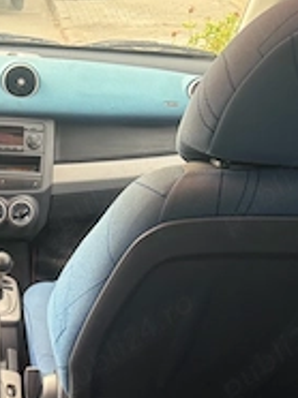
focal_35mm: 56
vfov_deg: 32.4
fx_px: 644
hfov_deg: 24.8
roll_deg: -1.1
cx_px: 0
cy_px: 372
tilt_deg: -34.3
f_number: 1.6
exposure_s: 1/95
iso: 125
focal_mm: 5.96
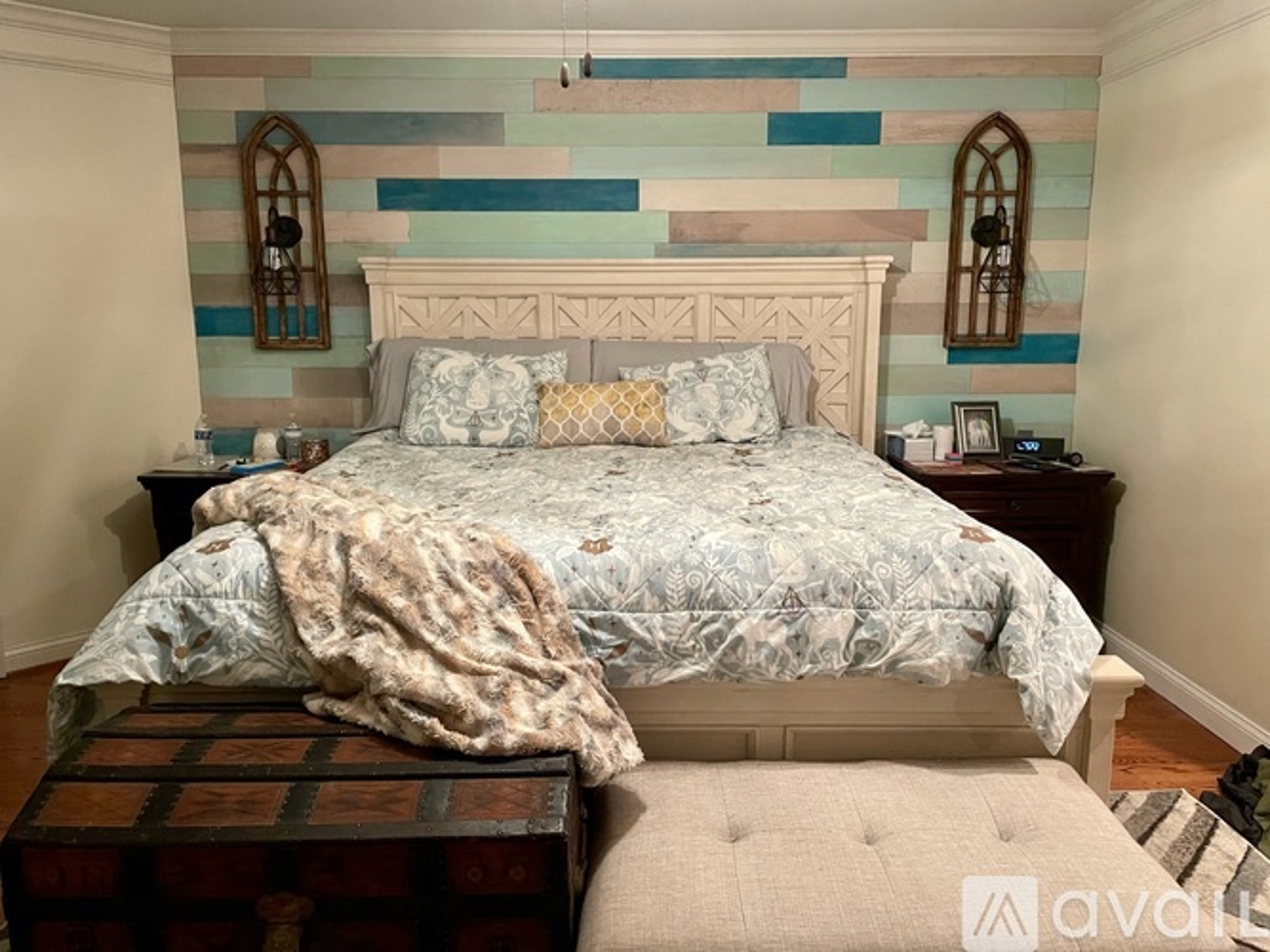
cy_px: 476
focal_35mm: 26
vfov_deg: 53.0
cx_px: 635
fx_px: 954
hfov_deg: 67.3
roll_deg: +0.2
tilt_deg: -9.4
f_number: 1.6
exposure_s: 1/30
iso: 500
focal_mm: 4.2
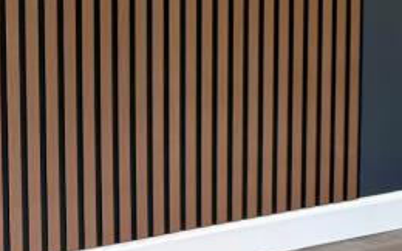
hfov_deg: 11.8
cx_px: 943
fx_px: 1609
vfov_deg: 8.9
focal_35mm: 147
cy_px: 100
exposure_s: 1/60
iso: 160
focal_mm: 6.76
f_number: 1.78
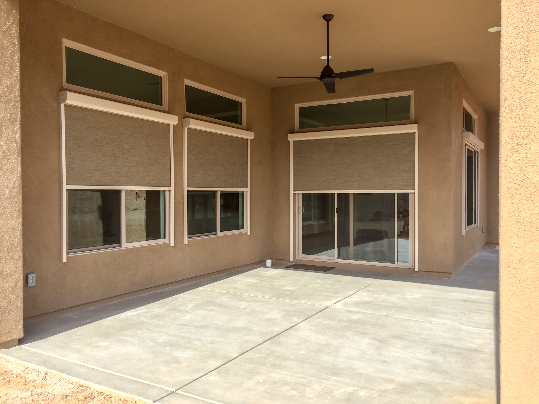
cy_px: 202
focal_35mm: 29
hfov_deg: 61.7
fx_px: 452
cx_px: 270
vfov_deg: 48.2
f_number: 2.2
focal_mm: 4.15
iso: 32
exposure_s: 1/612
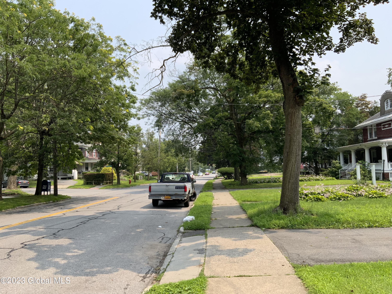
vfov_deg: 48.2
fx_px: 328
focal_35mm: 29
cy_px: 147
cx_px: 196
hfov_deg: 61.7
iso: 16
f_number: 1.8
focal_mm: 3
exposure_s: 1/1015
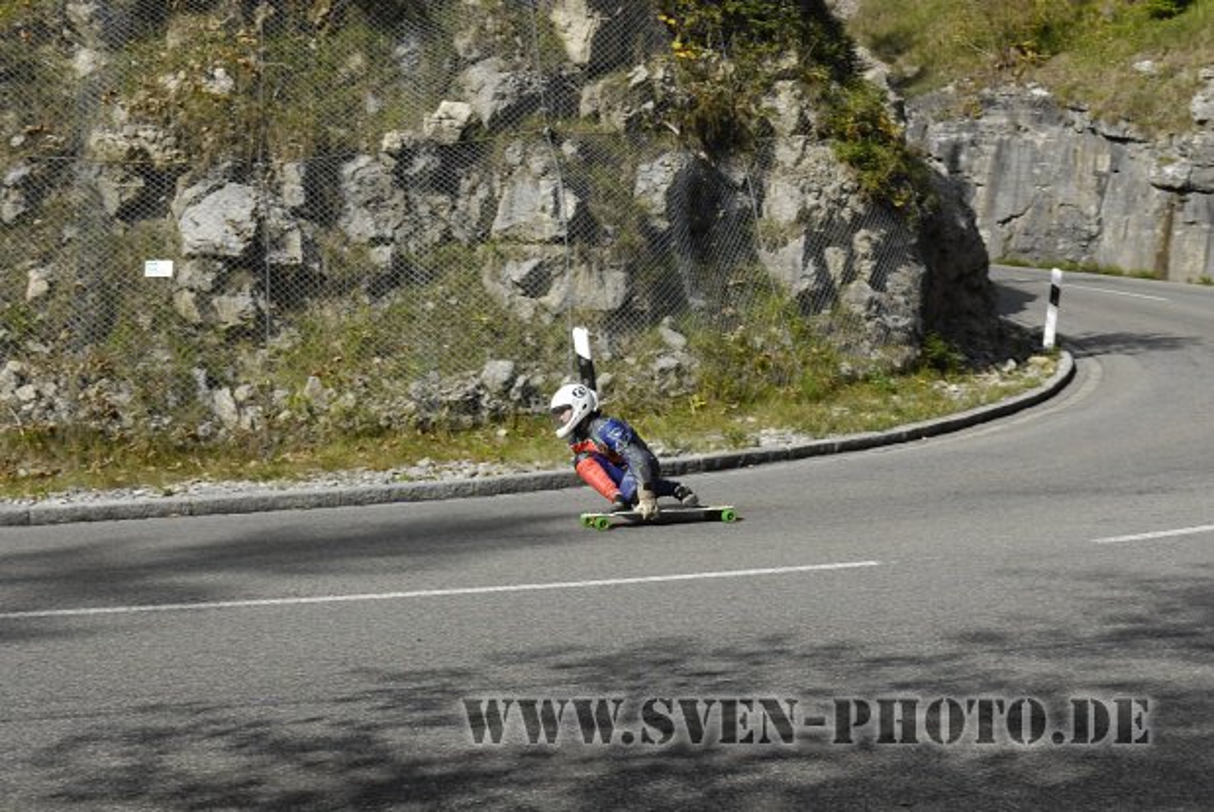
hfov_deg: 37.8
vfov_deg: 25.8
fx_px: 1772
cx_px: 607
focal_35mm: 52
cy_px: 406
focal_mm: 35
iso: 320
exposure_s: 1/640
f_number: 8
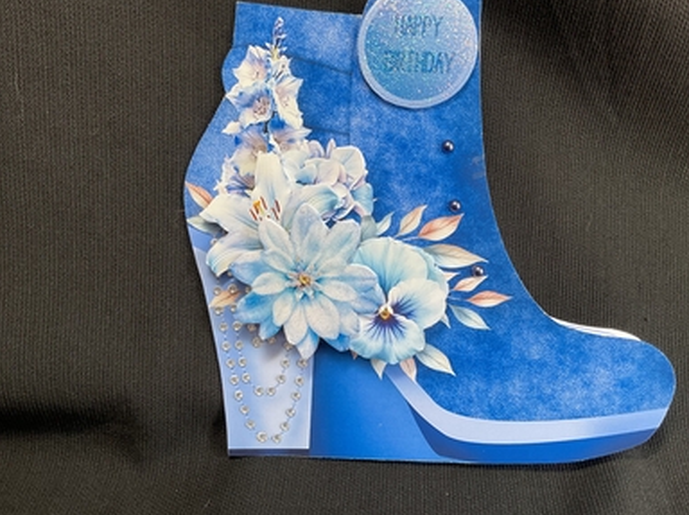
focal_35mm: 34
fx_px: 676
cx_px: 362
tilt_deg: -34.7
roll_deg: -2.7
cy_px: 252
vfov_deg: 41.7
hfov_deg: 54.0
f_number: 1.8
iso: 40
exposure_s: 1/50
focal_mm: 3
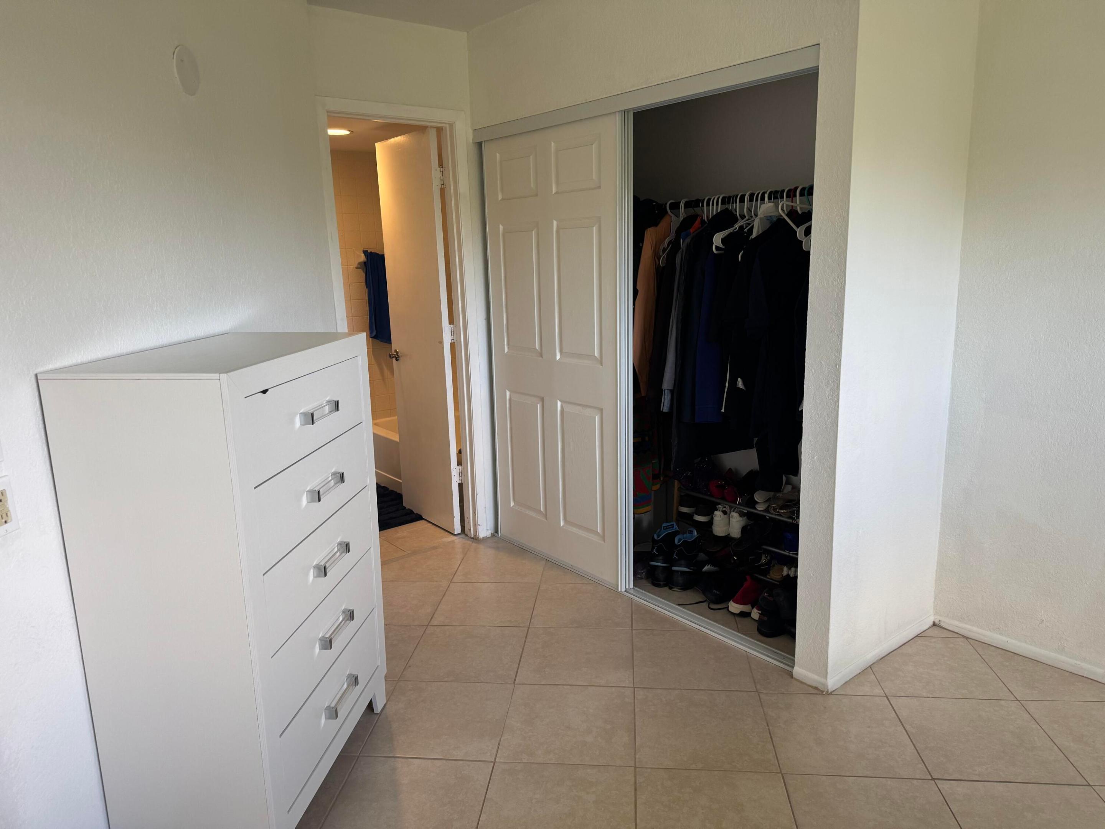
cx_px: 552
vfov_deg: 56.8
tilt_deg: -12.5
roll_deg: +1.6
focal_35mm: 24
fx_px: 766
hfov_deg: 71.6
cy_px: 414
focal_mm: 6.76
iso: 125
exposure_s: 1/60
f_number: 1.78
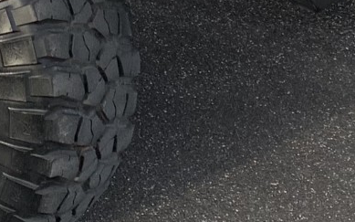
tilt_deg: -12.6
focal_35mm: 145
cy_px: -317
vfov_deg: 8.3
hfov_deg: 14.2
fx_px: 1403
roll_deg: -0.4
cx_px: -6
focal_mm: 4.25
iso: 25
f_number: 1.8
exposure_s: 1/405
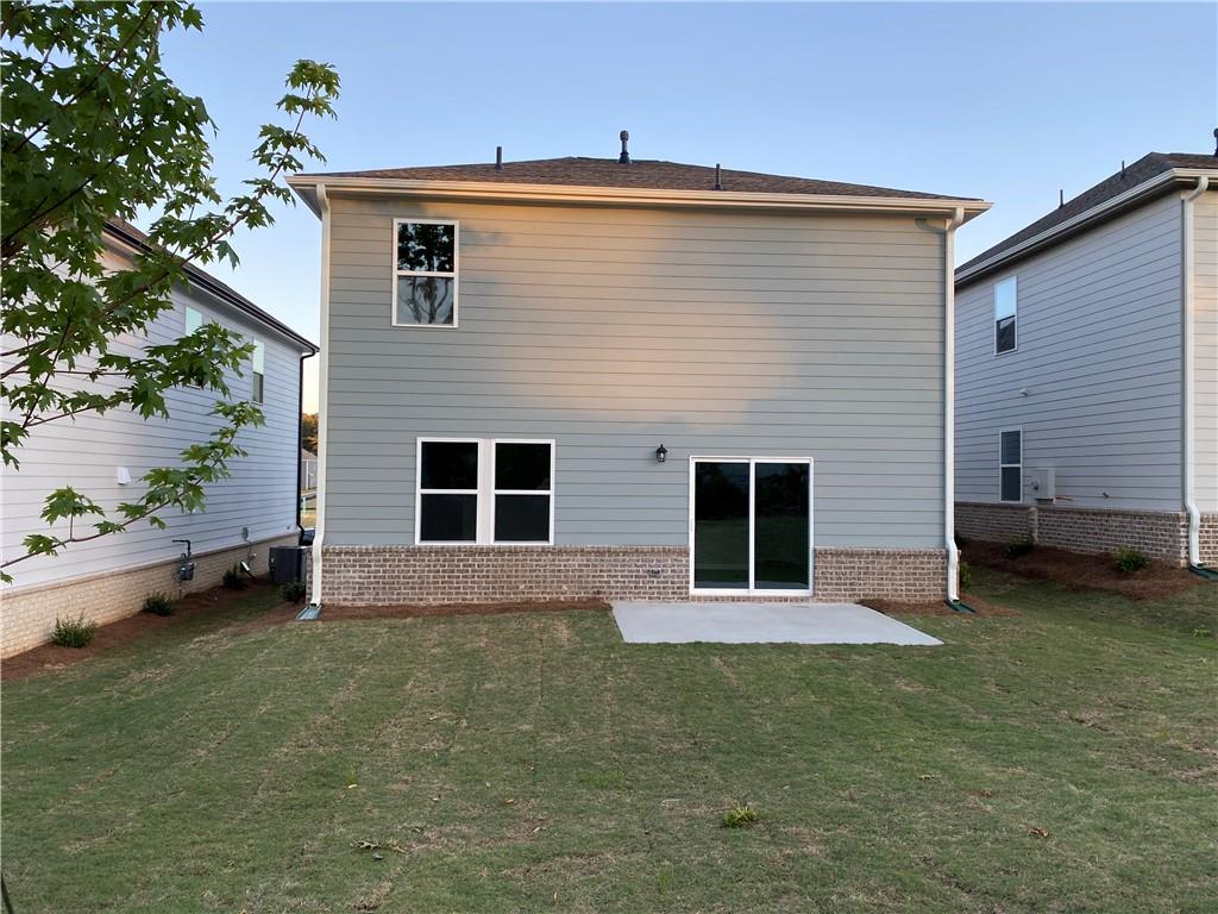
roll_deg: -1.1
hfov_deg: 67.3
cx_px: 609
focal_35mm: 26
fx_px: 915
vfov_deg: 53.1
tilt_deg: +1.5
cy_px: 457
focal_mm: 4.25
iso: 32
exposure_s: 1/211
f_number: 1.8
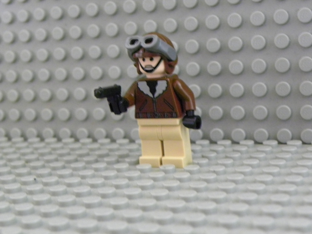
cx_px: 156
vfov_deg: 22.3
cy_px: 117
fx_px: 595
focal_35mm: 66
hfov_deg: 29.4
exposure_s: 1/4.6
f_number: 4
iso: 800
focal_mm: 11.8
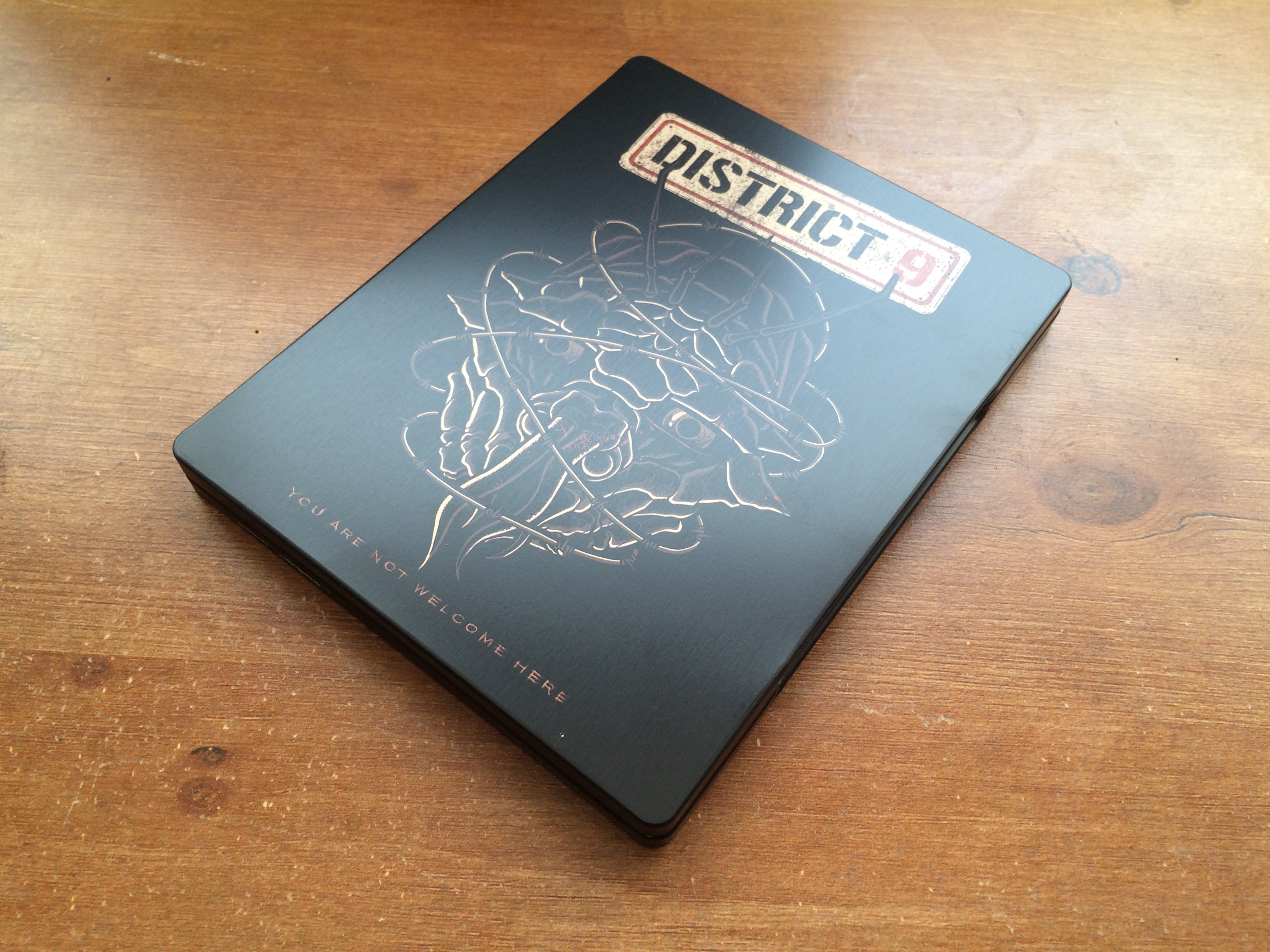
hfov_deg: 61.7
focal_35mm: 29
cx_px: 635
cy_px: 476
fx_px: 1064
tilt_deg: -59.3
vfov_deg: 48.2
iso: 64
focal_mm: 4.15
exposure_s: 1/120
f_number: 2.2
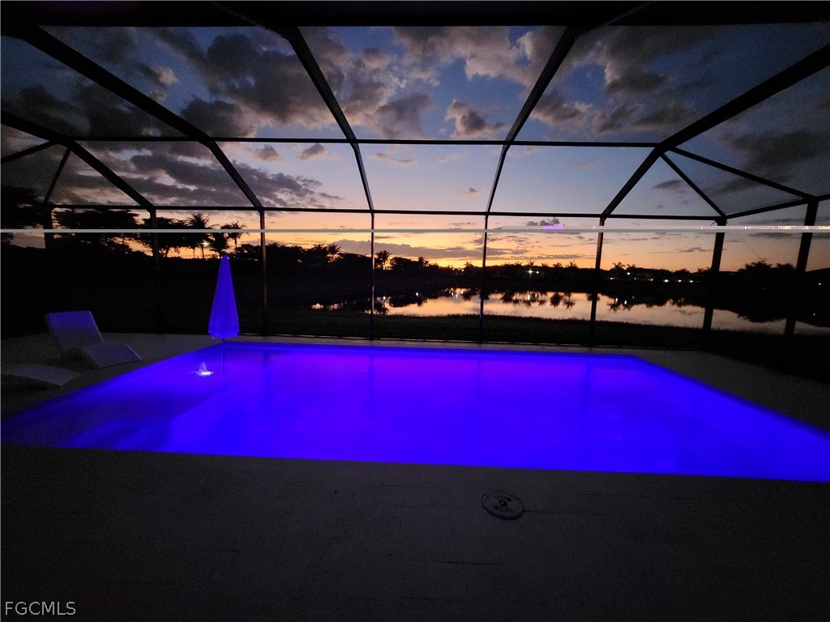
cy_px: 311
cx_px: 415
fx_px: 312
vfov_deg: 89.9
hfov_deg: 106.2
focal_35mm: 13
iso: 800
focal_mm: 1.74
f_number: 2.2
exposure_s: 1/24
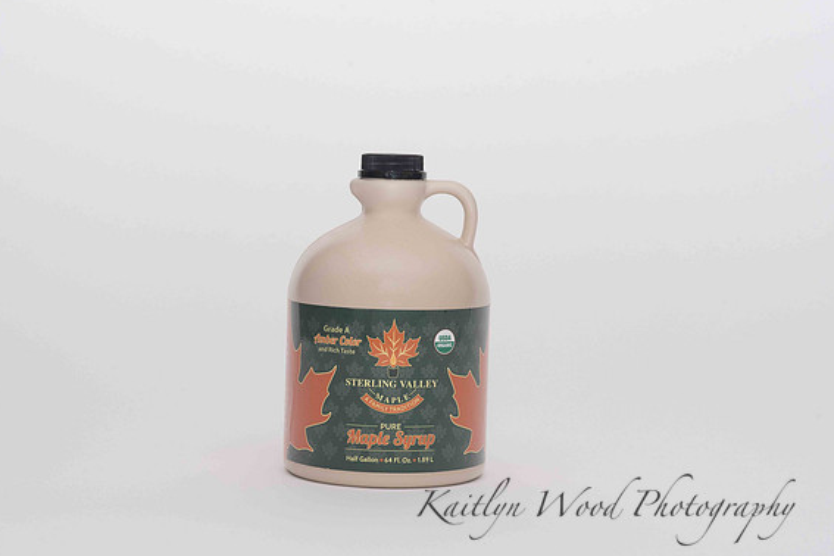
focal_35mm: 87
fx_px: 2015
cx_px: 416
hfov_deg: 23.4
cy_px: 277
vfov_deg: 15.7
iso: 400
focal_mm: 85
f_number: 13
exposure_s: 1/100
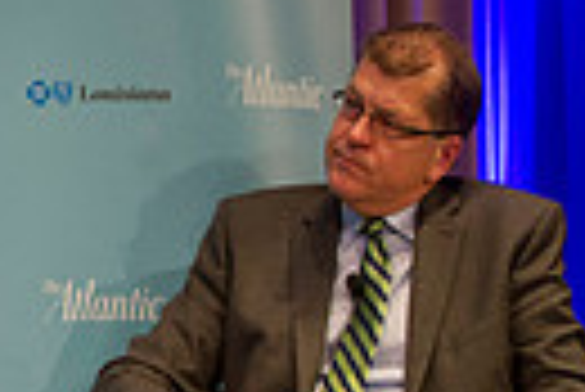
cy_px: 387
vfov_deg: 3.8
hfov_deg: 5.6
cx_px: -288
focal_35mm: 365
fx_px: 5938
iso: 2500
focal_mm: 82
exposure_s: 1/100
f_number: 3.5
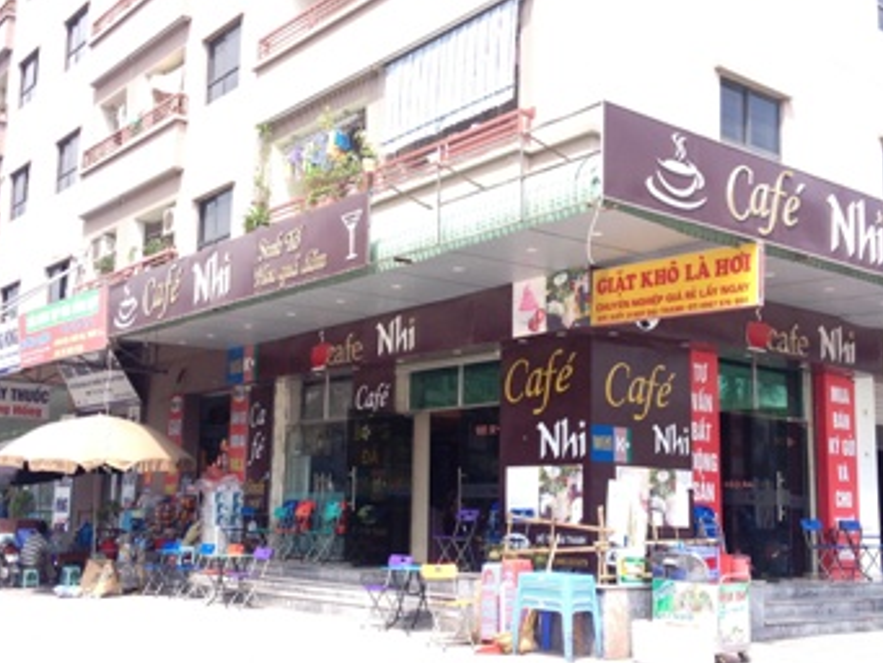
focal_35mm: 46
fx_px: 1174
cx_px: 440
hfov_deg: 41.2
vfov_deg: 31.5
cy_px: 352
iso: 50
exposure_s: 1/412
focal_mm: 4.28
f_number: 2.4
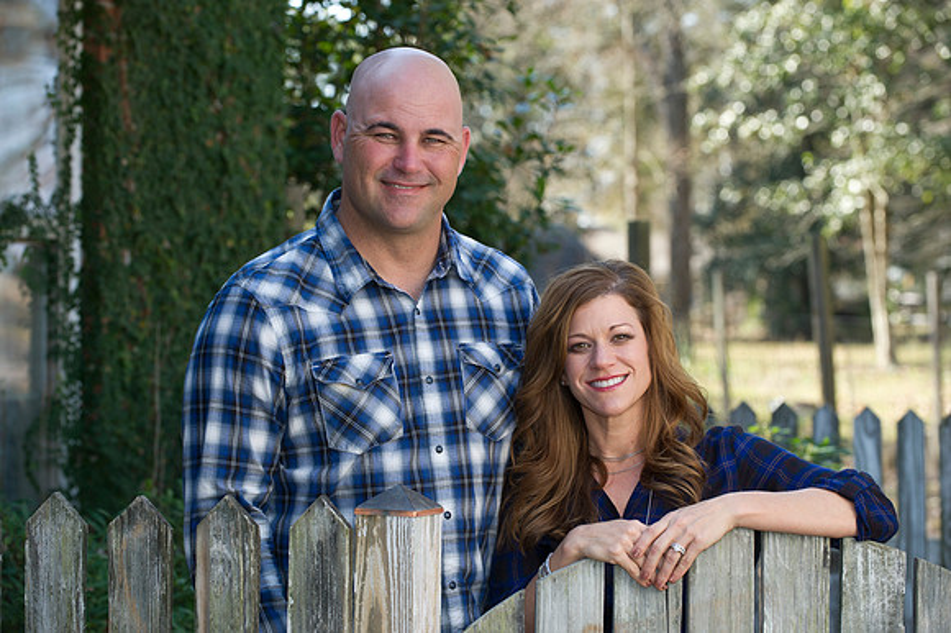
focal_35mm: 116
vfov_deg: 11.8
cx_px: 476
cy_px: 316
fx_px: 3062
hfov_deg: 17.7
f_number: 5
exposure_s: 1/160
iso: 400
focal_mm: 116
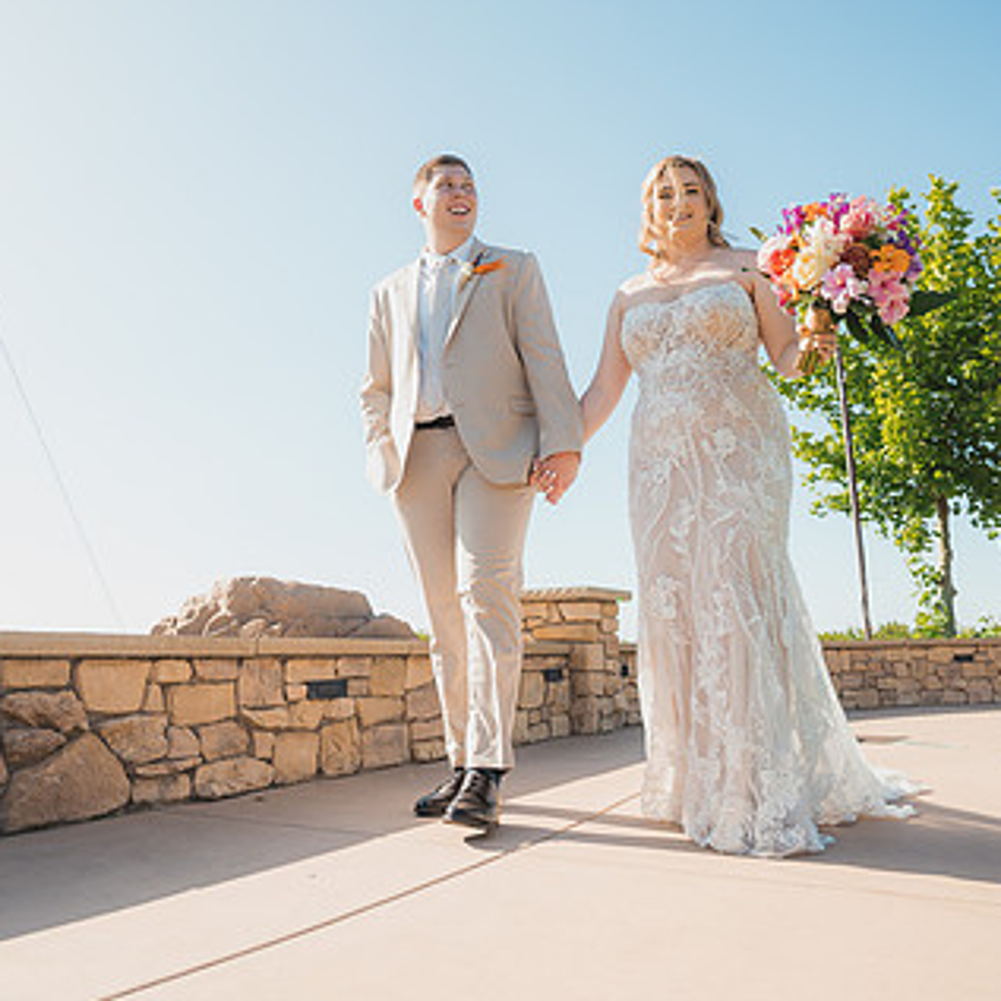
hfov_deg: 57.0
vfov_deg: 57.3
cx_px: 420
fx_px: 916
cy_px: 475
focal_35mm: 28
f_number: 2.8
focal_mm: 18
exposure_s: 1/640
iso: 125
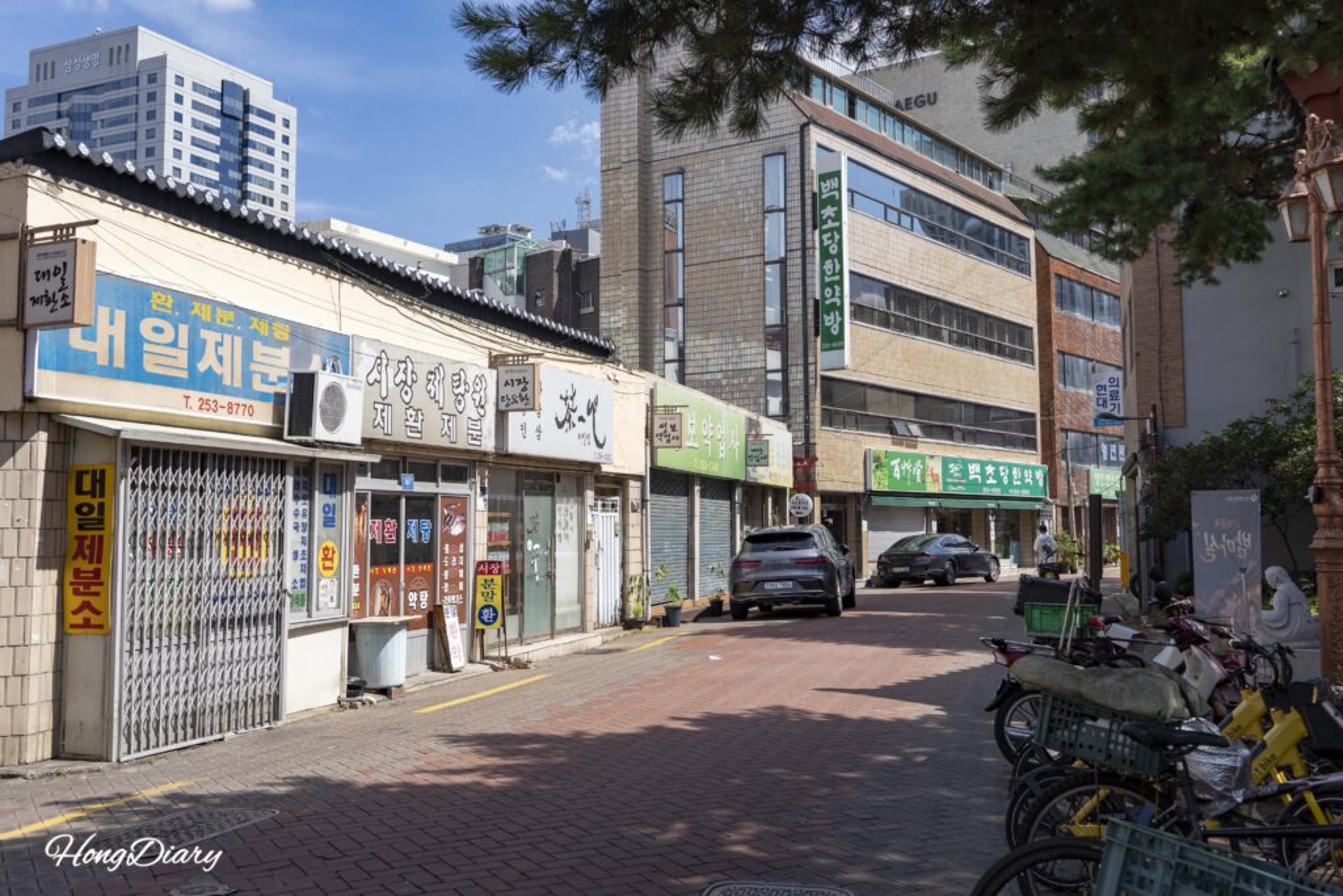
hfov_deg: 58.7
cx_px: 672
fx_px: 1194
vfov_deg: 41.1
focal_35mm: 32
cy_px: 448
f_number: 7.1
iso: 100
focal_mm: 32
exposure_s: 1/400
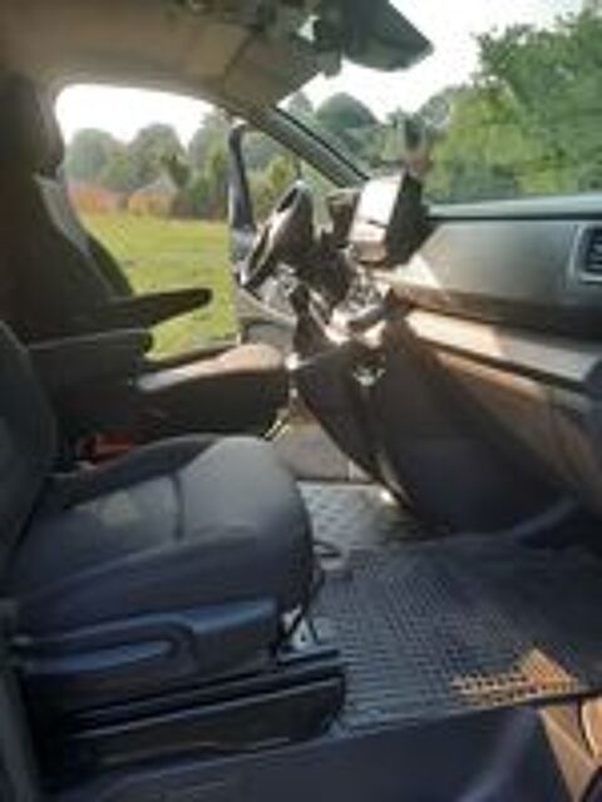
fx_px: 580
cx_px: 301
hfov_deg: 54.9
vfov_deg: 69.4
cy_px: 401
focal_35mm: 25
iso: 32
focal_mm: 4.6
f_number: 2
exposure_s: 1/100
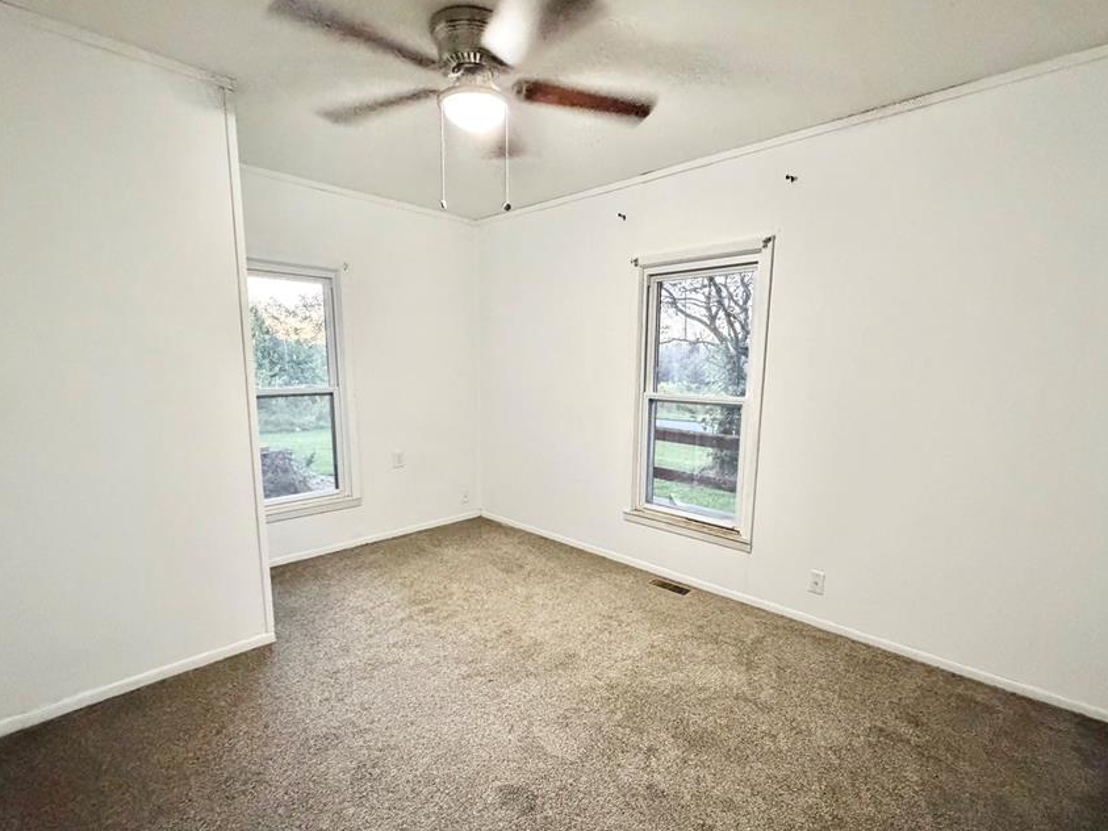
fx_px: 544
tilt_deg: -9.9
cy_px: 452
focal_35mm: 17
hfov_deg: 91.0
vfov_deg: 74.6
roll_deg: -0.7
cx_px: 564
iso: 1250
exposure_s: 1/60
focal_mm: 2.22
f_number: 2.2
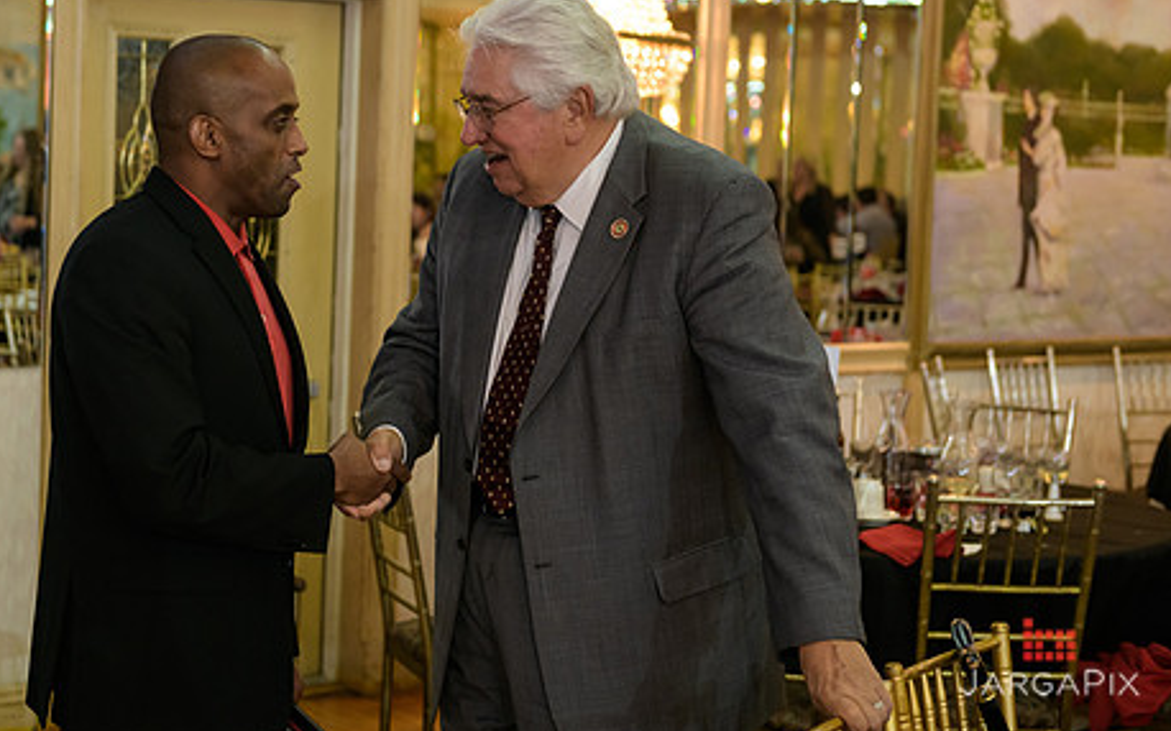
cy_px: 257
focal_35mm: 71
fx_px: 2265
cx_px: 463
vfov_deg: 18.3
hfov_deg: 28.9
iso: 1600
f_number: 3.2
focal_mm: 55
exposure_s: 1/125
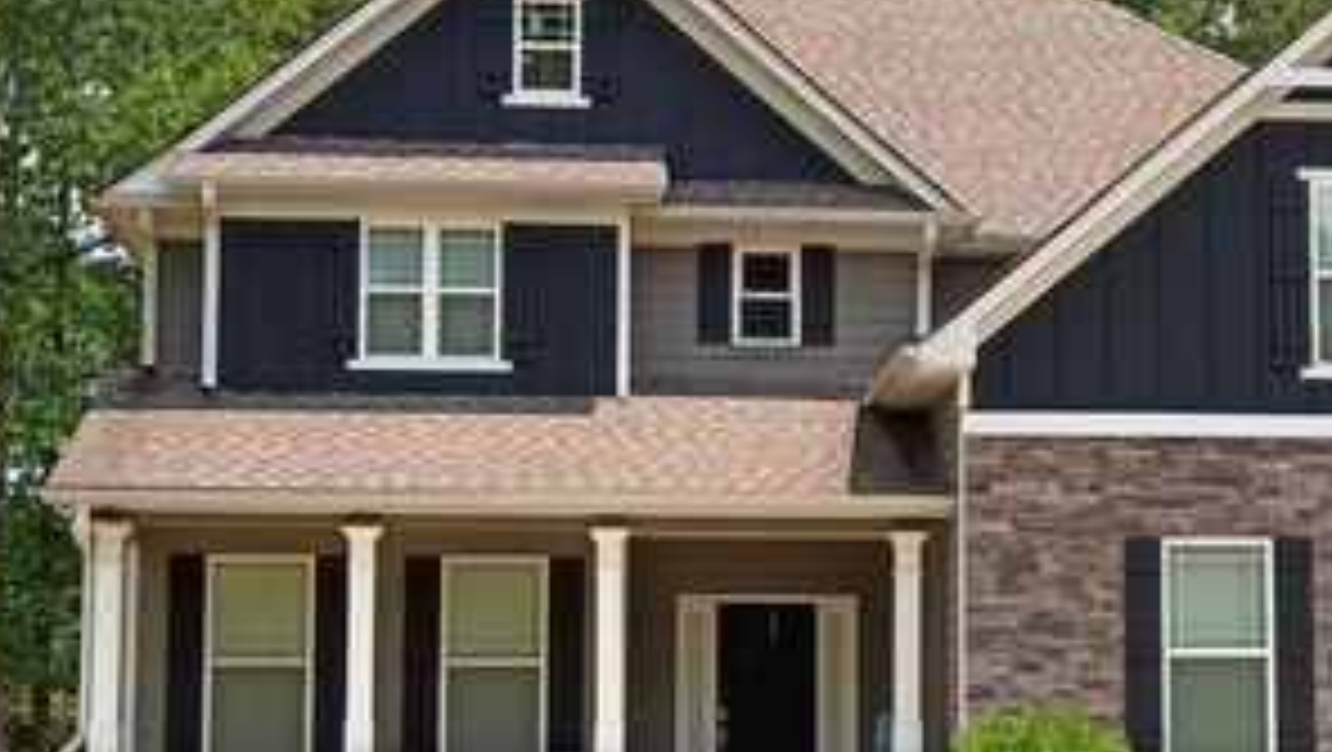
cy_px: 520
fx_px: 2403
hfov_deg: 30.9
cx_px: 774
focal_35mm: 68
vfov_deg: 17.7
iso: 100
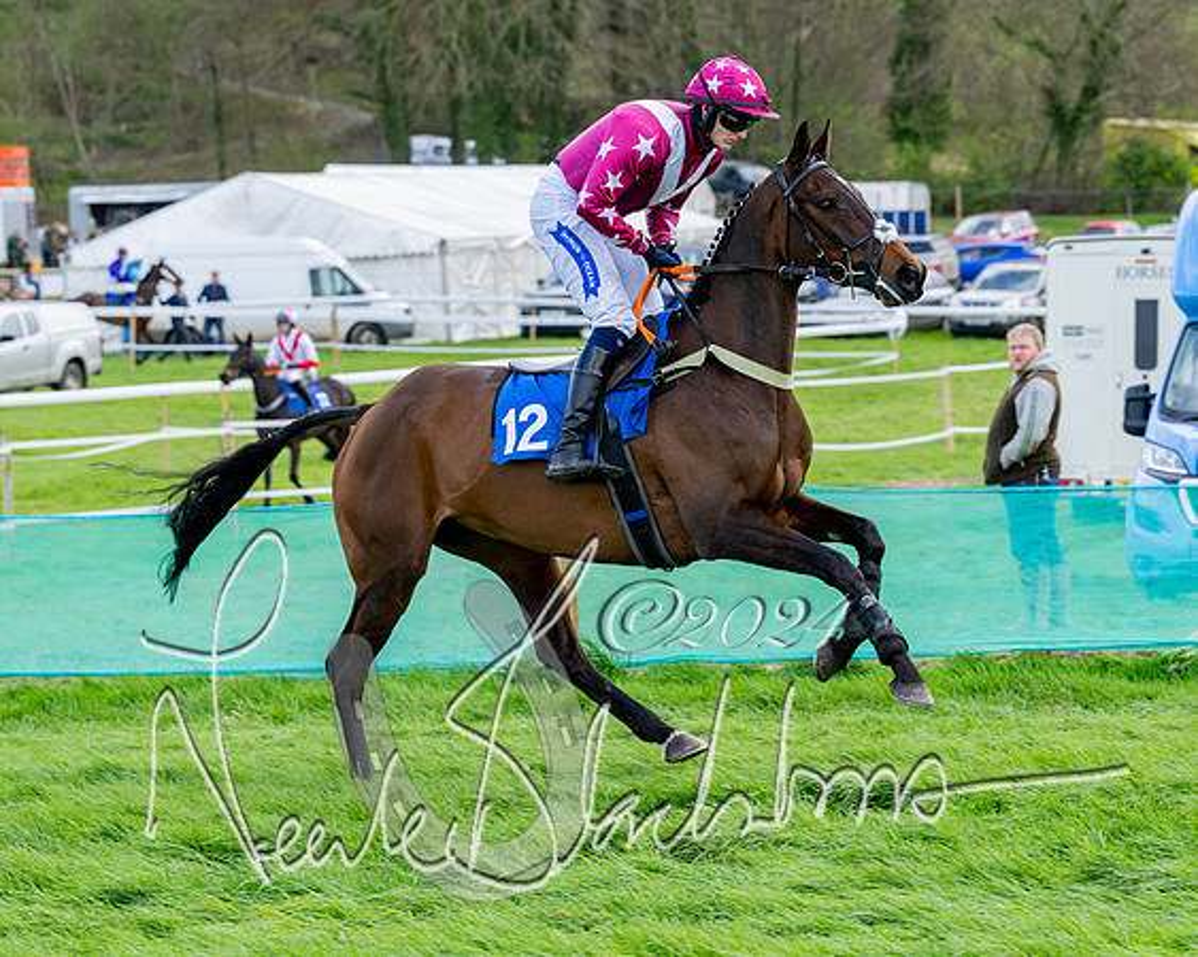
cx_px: 691
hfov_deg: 14.2
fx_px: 4792
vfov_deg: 11.4
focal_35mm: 135
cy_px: 507
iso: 400
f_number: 5
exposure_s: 1/800
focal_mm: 105
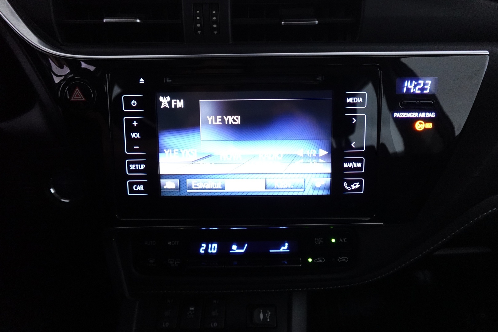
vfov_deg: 61.9
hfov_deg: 84.0
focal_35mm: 20
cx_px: 249
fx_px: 277
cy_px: 166
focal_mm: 7.6
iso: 1600
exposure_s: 1/100
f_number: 2
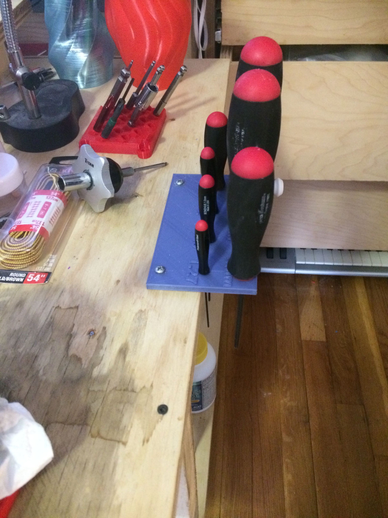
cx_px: 194
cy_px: 259
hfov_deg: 48.2
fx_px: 433
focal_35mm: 29
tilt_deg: -46.0
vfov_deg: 61.7
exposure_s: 1/15
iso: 400
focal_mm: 4.15
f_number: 2.2
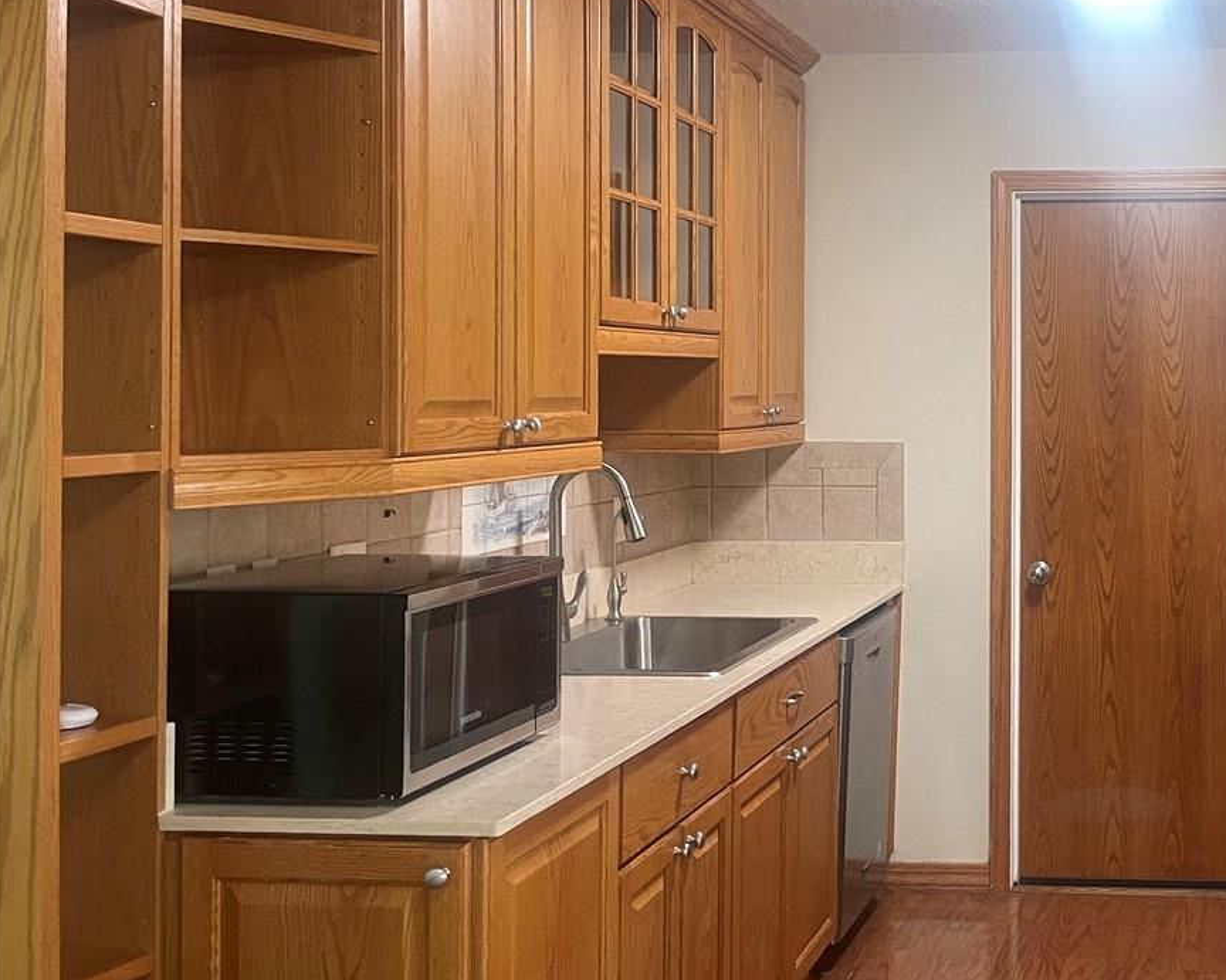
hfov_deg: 36.8
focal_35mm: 47
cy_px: 403
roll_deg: -0.4
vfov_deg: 32.0
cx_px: 1127
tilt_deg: +0.4
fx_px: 1705
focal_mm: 4.2
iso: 250
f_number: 1.6
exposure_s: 1/60
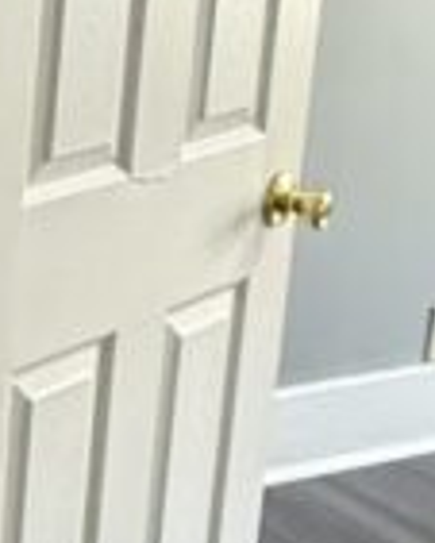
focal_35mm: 99
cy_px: 15
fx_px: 1591
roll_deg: -1.7
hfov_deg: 13.5
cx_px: -412
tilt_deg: -10.2
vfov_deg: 18.9
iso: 250
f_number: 2.2
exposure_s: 1/60
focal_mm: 2.22
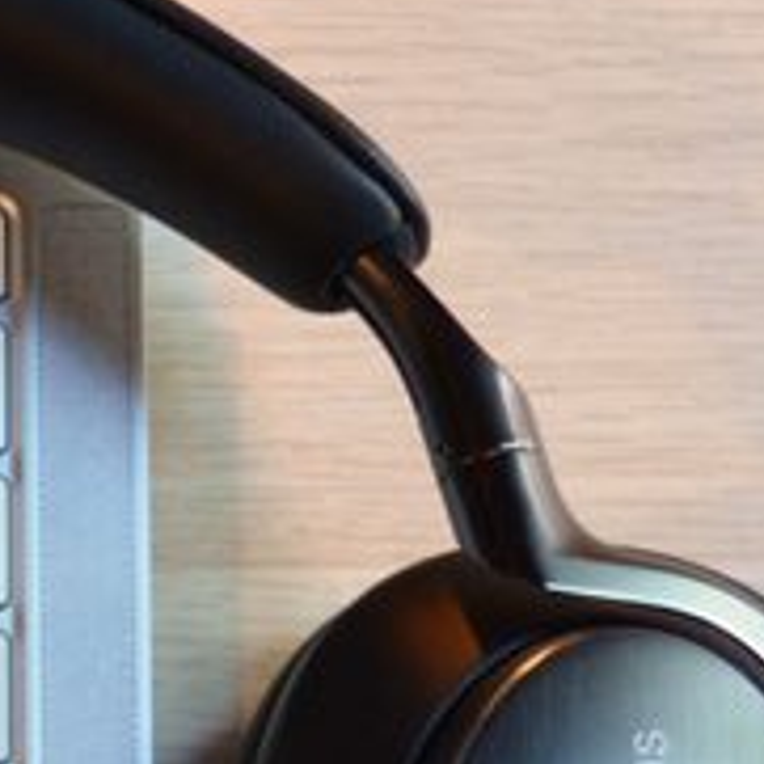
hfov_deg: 13.8
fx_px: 2914
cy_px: 882
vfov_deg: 14.5
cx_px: -452
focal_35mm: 117
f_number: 3.8
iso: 800
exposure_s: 1/15
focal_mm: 23
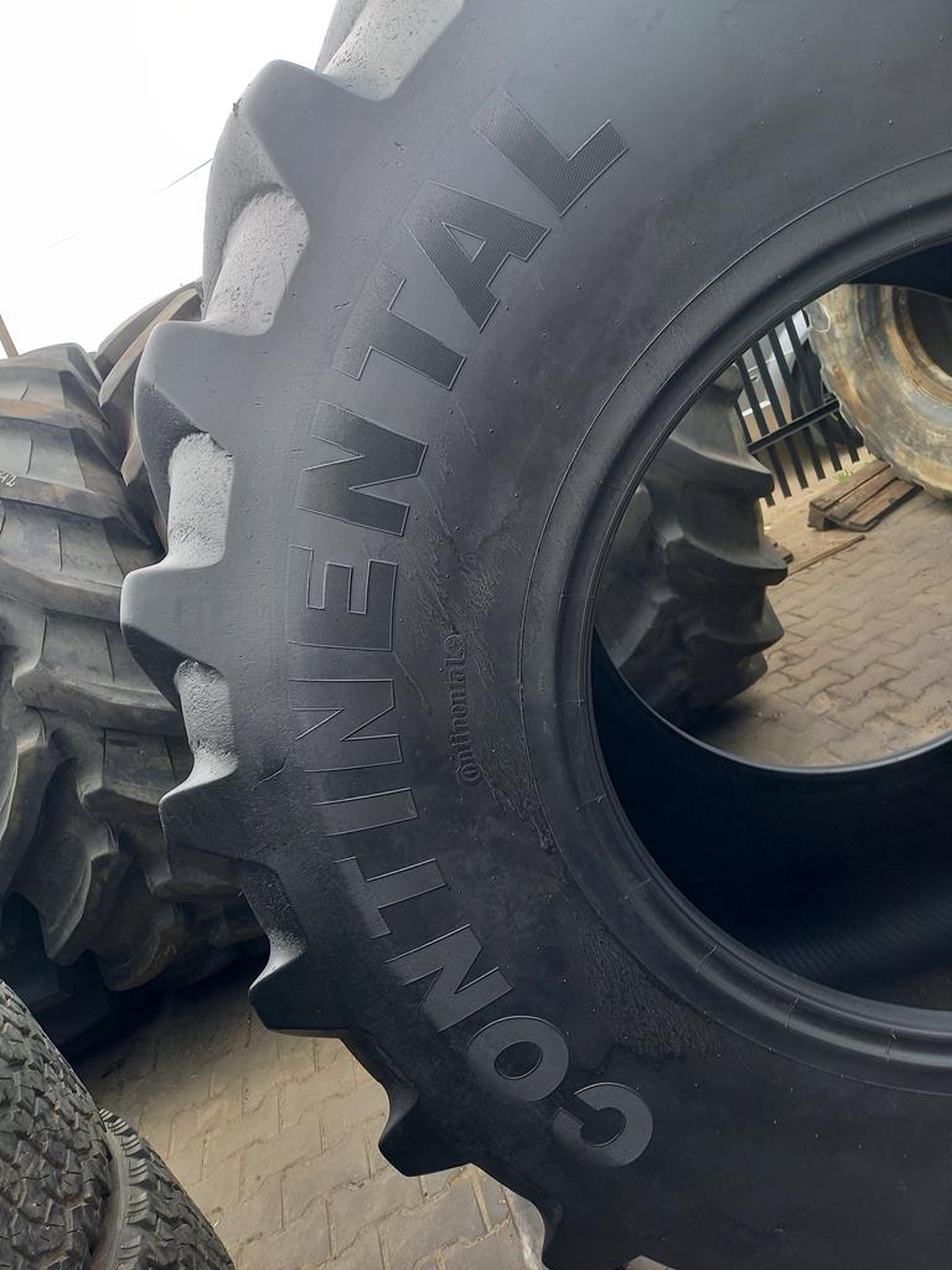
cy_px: 635
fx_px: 917
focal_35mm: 25
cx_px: 476
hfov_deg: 54.9
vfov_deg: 69.4
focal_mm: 4.65
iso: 64
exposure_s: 1/100
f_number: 1.8
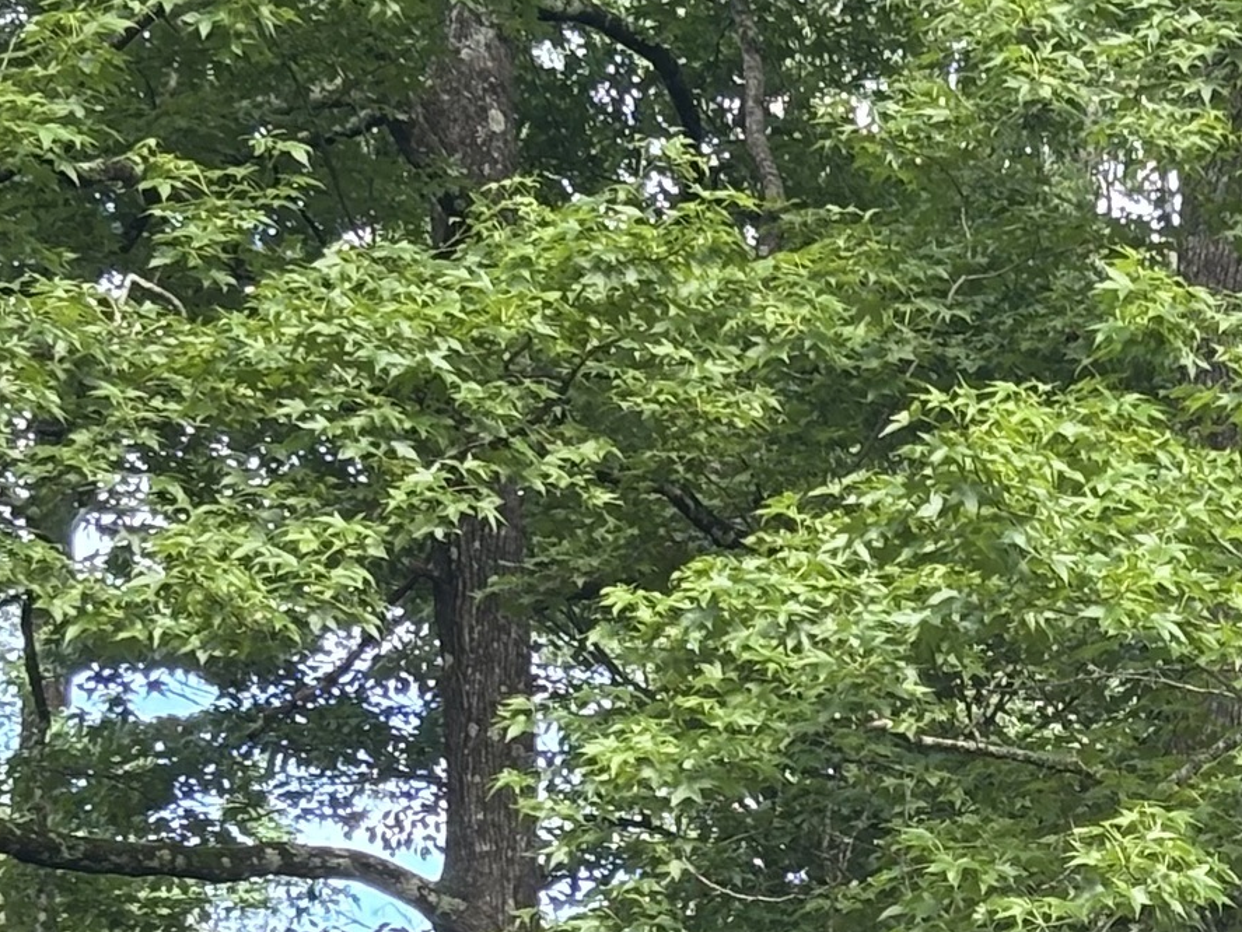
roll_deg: +0.6
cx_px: 1743
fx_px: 6461
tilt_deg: +7.5
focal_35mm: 180
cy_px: 1216
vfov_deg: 8.1
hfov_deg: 10.7
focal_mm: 5.96
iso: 40
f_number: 1.6
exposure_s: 1/156
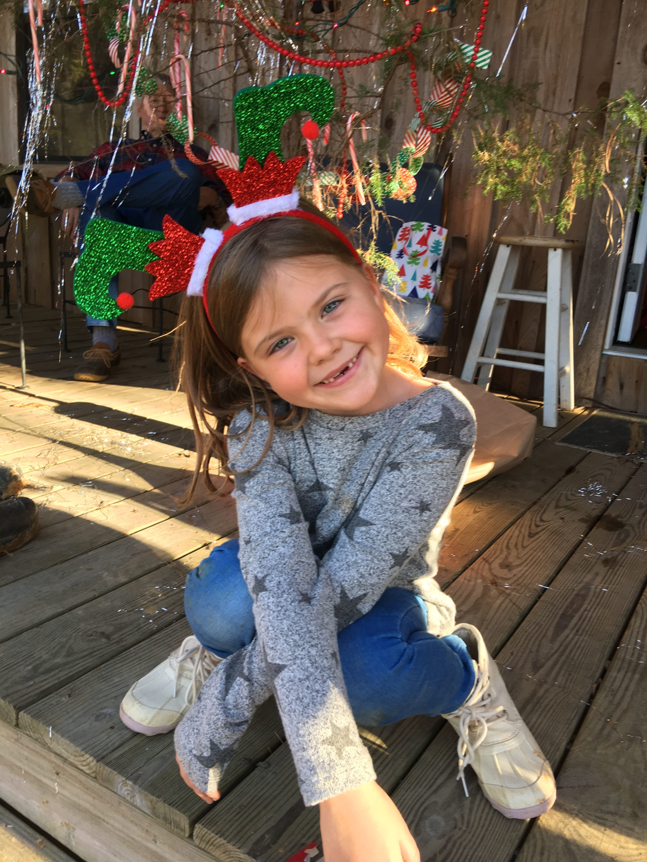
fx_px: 723
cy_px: 431
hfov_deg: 48.2
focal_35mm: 29
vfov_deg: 61.7
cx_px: 324
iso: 25
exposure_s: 1/60
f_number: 2.2
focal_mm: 4.15
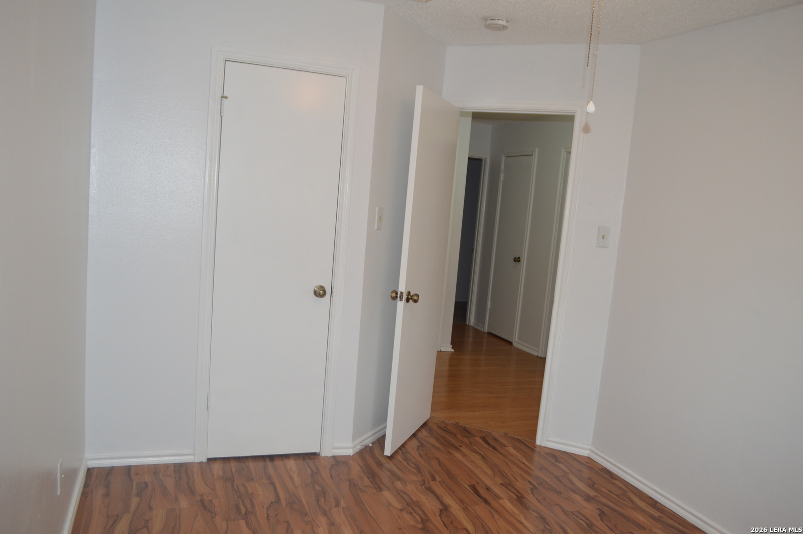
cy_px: 267
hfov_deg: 67.4
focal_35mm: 27
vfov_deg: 47.9
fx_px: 602
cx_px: 402
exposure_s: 1/60
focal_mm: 18
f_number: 4
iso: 400
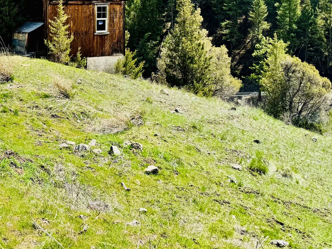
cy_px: -22
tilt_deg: +1.0
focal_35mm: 57
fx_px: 547
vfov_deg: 24.1
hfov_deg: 32.1
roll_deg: -1.5
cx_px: 33
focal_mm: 6.76
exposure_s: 1/3413
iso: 80
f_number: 1.78
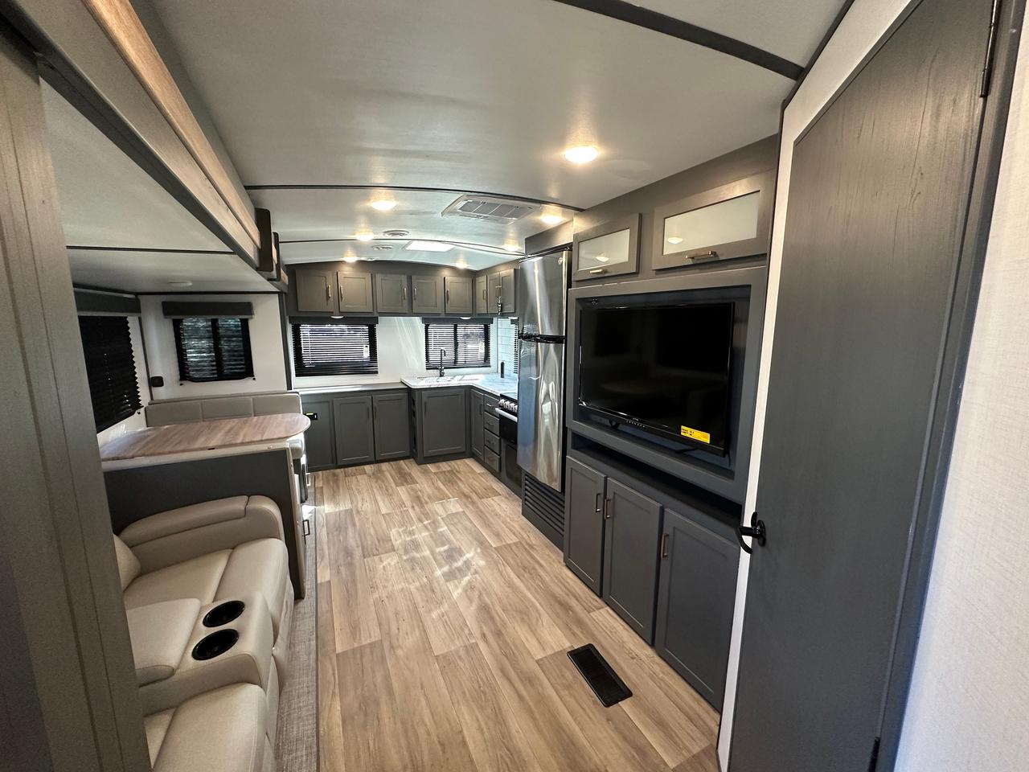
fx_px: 416
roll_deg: -1.4
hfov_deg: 102.1
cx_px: 514
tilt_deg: -9.3
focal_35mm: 14
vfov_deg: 85.7
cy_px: 386
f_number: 2.2
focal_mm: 2.22
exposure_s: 1/82
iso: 320
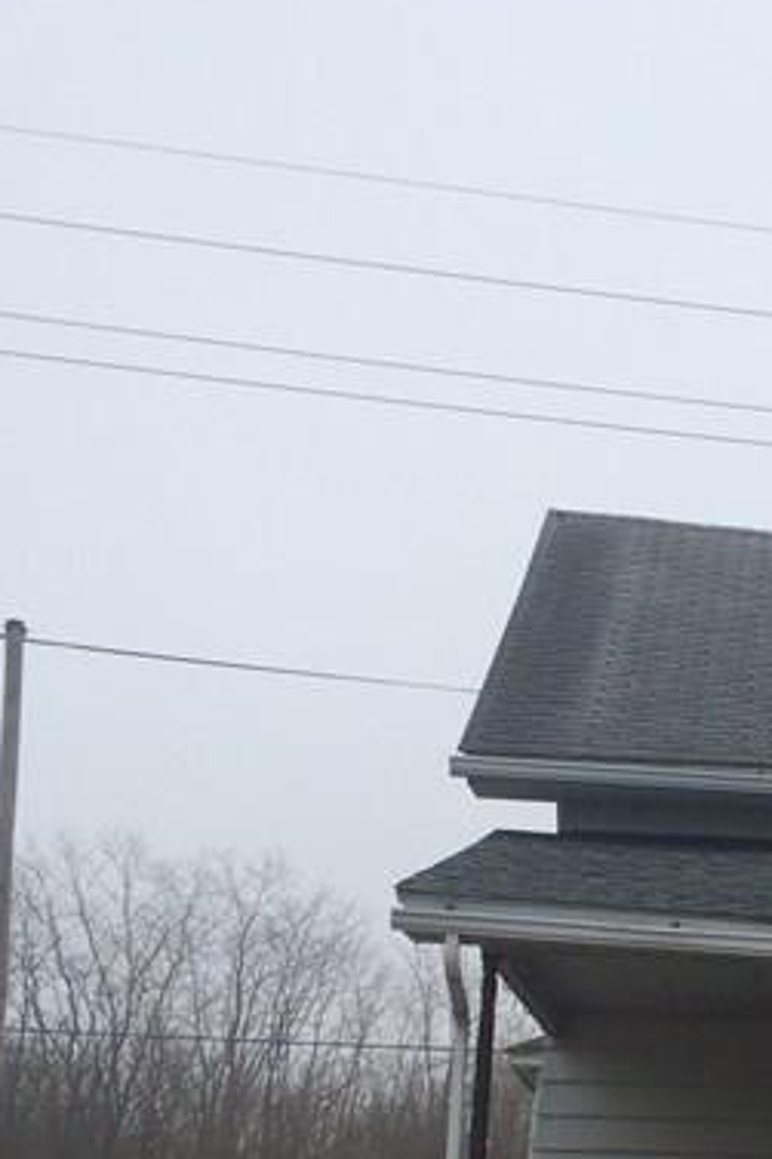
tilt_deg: +4.8
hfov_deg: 14.8
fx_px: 2640
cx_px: 1344
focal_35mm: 82
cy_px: 1039
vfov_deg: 24.1
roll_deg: -2.0
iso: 32
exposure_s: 1/1244
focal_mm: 4.15
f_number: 2.2
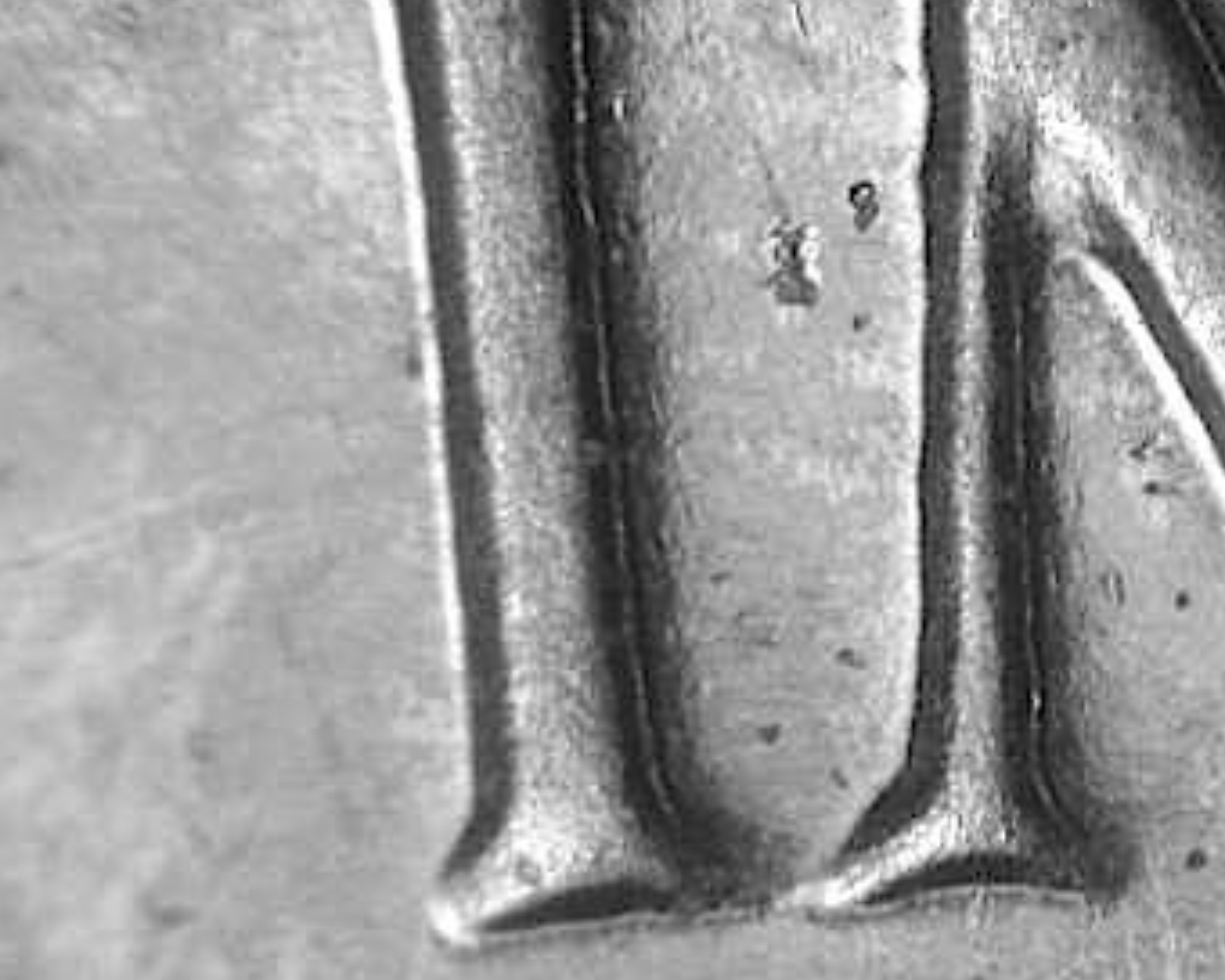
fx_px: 10260
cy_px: 468
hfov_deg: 6.8
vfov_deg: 5.5
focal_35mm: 283
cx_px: 998
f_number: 5.1
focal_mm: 32
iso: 100
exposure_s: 1/10.2
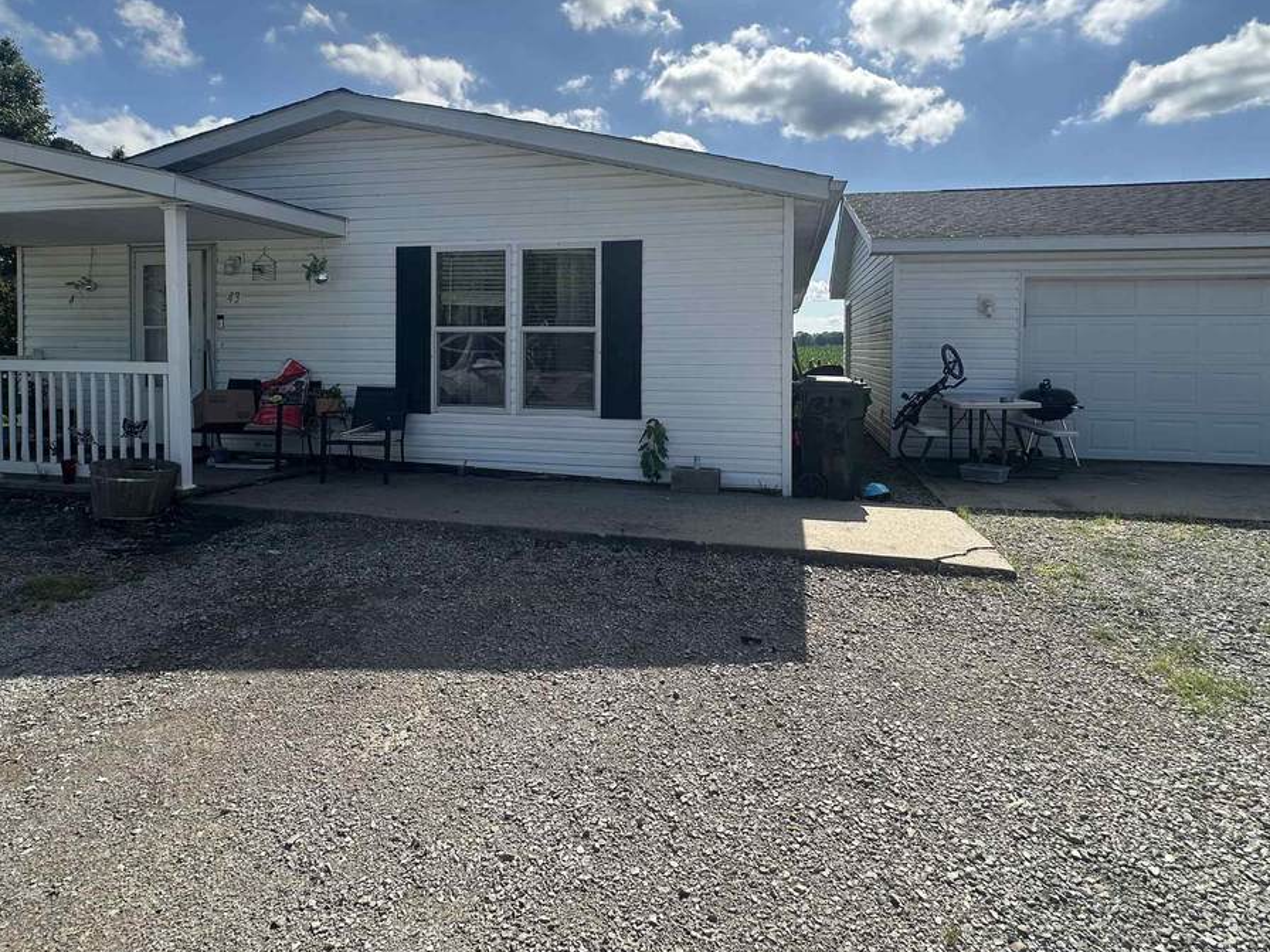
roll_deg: +0.1
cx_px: 624
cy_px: 360
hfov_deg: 81.7
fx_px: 734
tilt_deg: -0.7
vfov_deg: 65.1
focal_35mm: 20
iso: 50
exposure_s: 1/2174
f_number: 2.2
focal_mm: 2.22
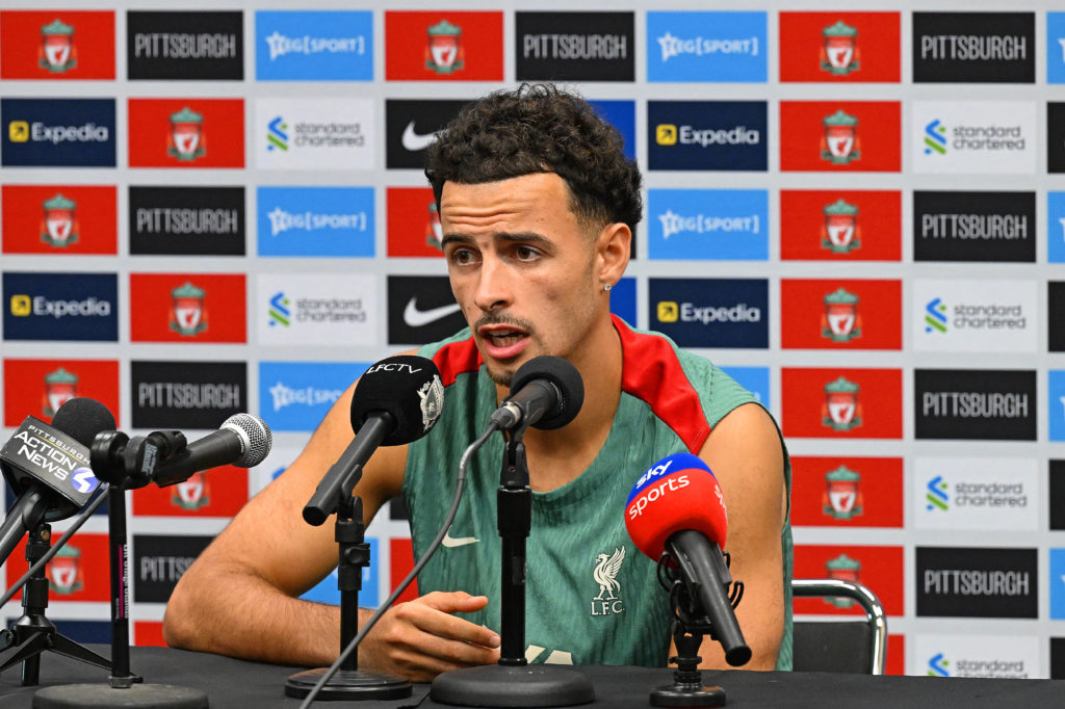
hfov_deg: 8.1
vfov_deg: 5.4
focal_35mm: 255
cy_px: 354
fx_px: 7541
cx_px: 532
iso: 4000
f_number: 3.5
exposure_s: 1/400
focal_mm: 170
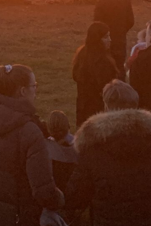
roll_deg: +1.7
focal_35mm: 127
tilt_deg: +5.6
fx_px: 799
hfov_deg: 10.7
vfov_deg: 13.9
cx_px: 20
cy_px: -214
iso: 160
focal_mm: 4.25
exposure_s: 1/60
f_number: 1.8
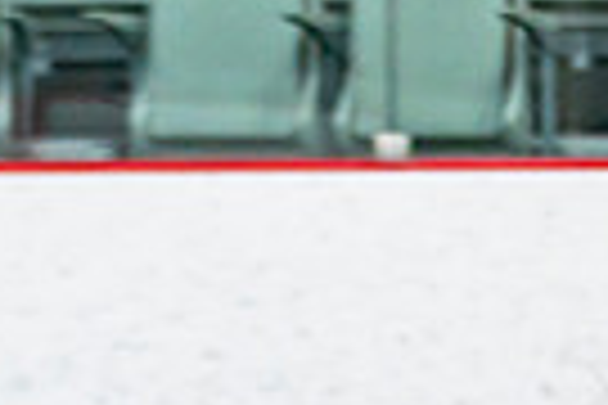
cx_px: 1044
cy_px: 1044
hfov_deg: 2.7
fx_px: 12868
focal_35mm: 762
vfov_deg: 1.8
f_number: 3.2
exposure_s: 1/640
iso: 500
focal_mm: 110
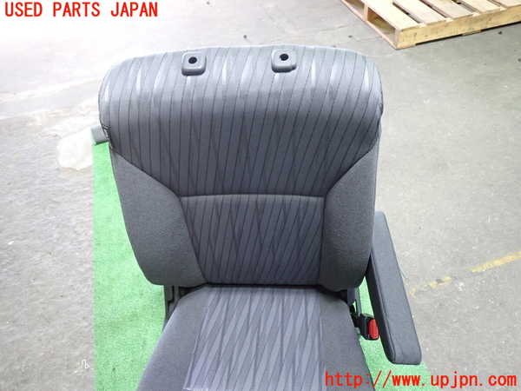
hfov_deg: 69.4
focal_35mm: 25
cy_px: 196
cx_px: 260
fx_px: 376
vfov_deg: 54.9
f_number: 2
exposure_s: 1/30
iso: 400
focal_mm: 4.5
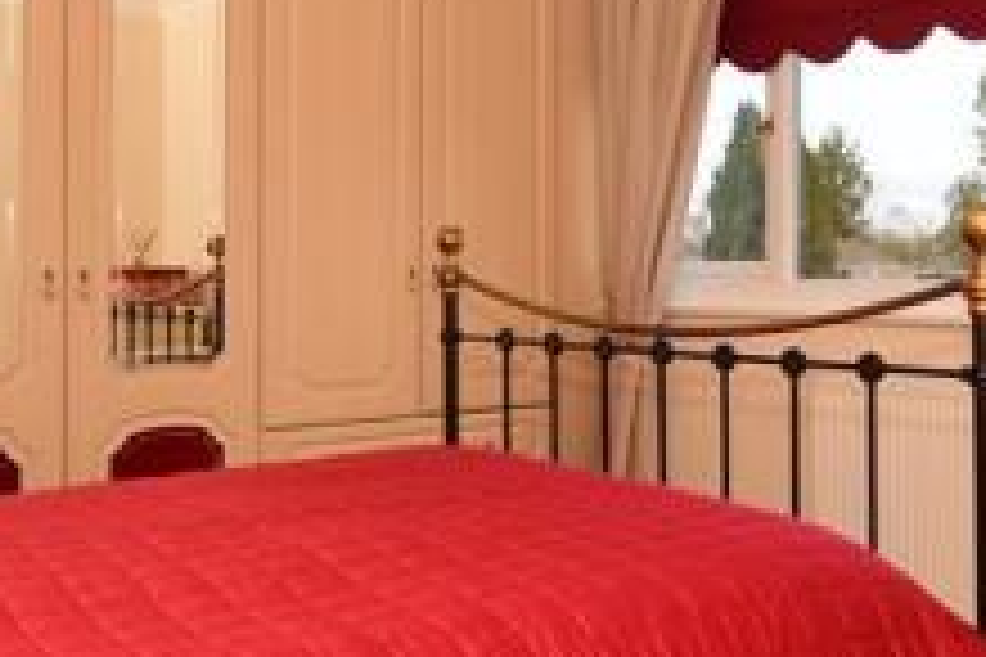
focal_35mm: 45
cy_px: 232
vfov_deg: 29.7
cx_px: 770
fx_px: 1232
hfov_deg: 41.9
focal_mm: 10
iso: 400
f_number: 7.1
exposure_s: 1/200
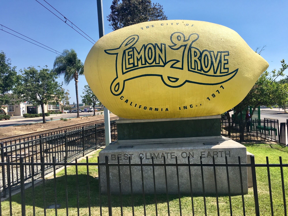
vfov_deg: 48.2
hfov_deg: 61.7
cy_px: 108
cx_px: 144
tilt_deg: +0.1
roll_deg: +1.7
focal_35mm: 29
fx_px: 241
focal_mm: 4.15
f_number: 2.2
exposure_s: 1/1451
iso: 25
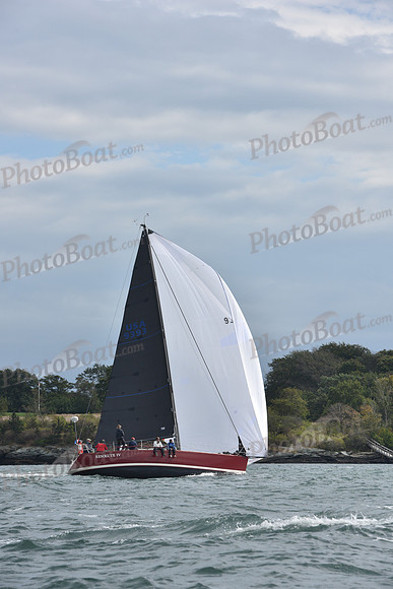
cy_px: 294
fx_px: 2291
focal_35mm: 140
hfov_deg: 9.8
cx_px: 196
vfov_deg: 14.7
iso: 320
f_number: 10
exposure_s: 1/1000
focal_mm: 140
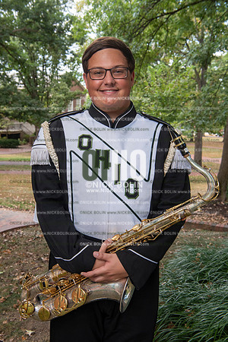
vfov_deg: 44.5
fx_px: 418
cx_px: 114
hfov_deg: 30.5
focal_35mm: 44
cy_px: 171
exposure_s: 1/100
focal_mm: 44
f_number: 8
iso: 500
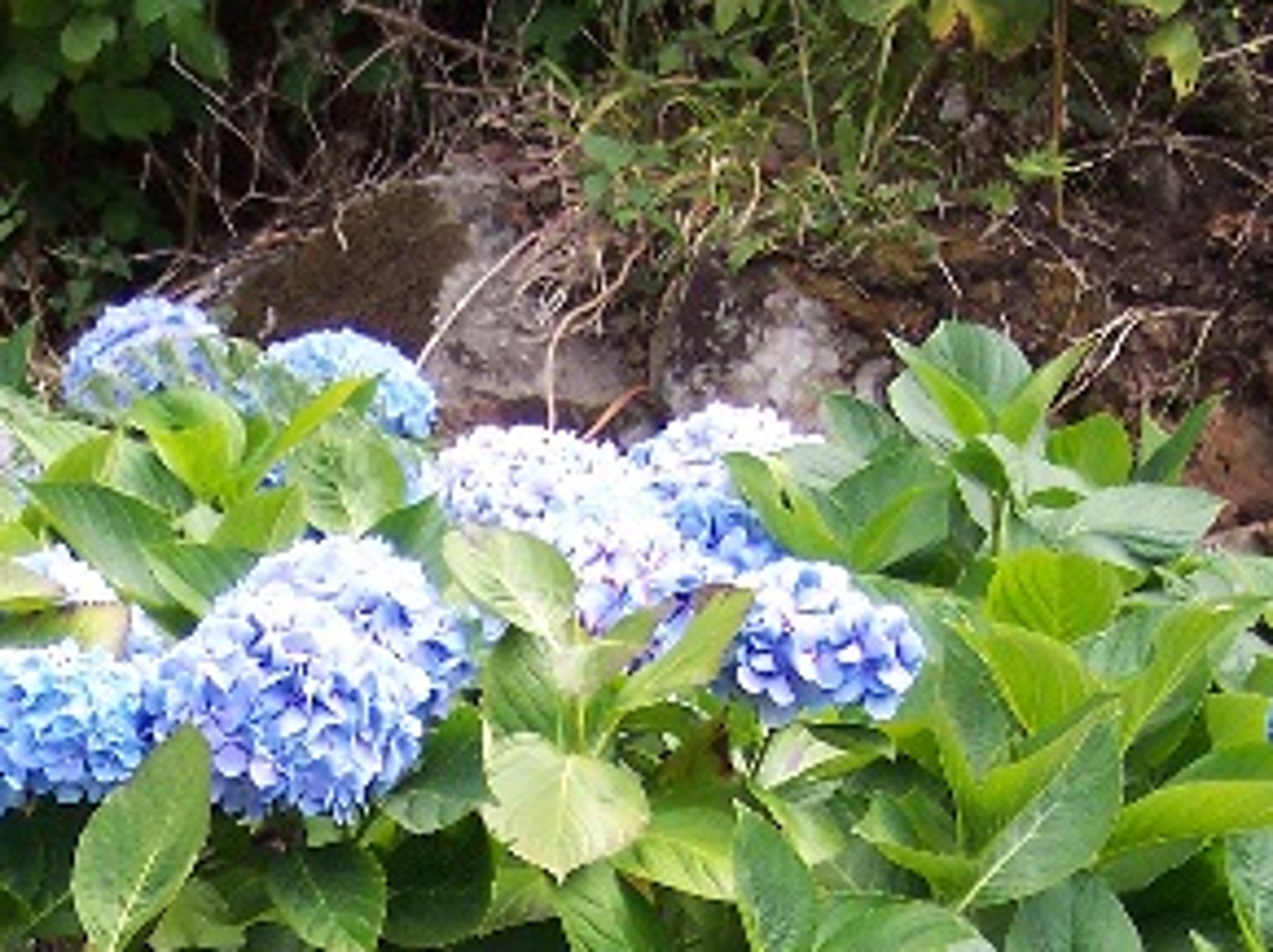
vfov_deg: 13.5
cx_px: 246
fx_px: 3858
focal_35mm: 105
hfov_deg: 18.6
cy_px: 1268
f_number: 2.8
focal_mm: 8
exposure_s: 1/500
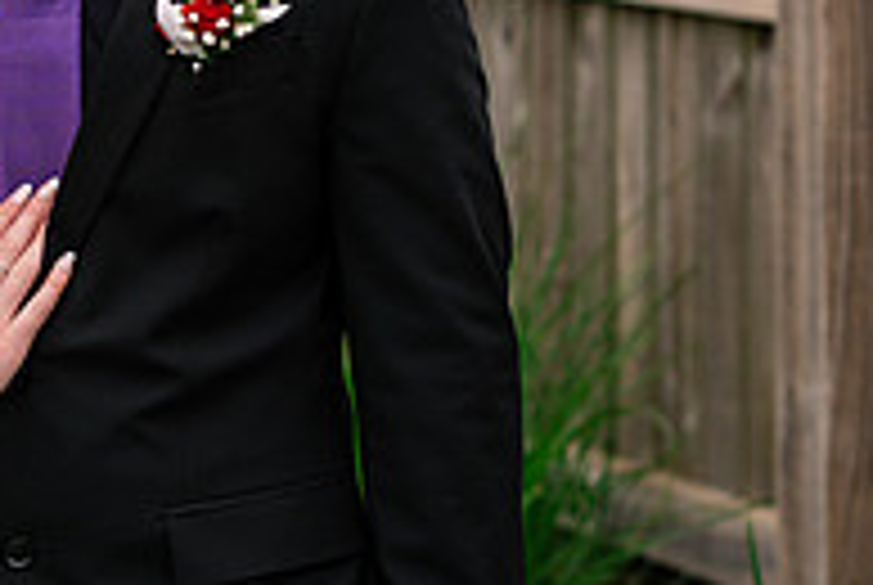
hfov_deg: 8.1
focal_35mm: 254
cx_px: 76
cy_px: 133
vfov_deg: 5.4
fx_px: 6169
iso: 400
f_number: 3.5
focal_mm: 85
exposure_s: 1/1000
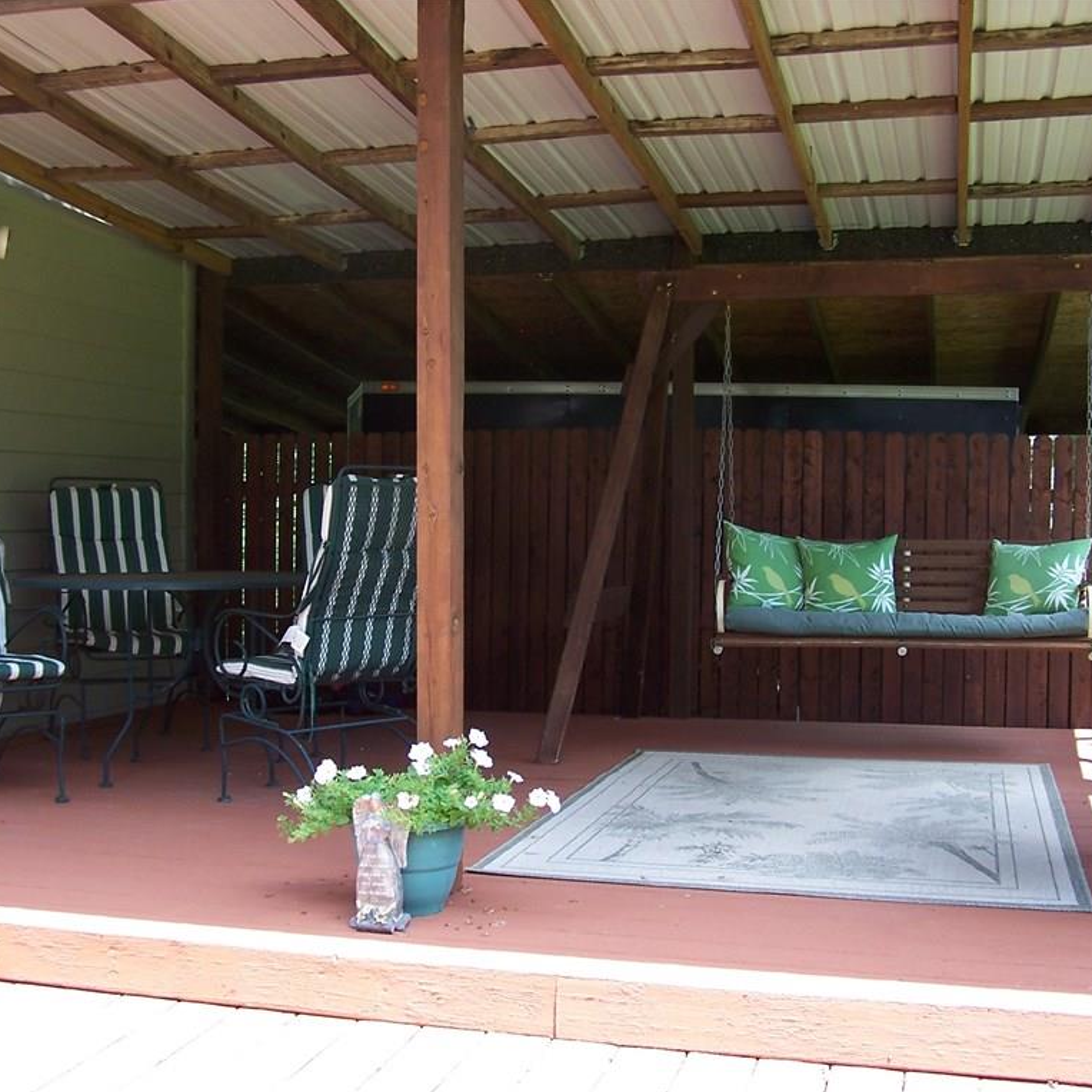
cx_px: 542
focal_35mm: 45
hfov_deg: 37.6
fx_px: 1606
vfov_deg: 37.6
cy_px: 546
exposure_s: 1/125
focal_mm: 6.3
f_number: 2.8
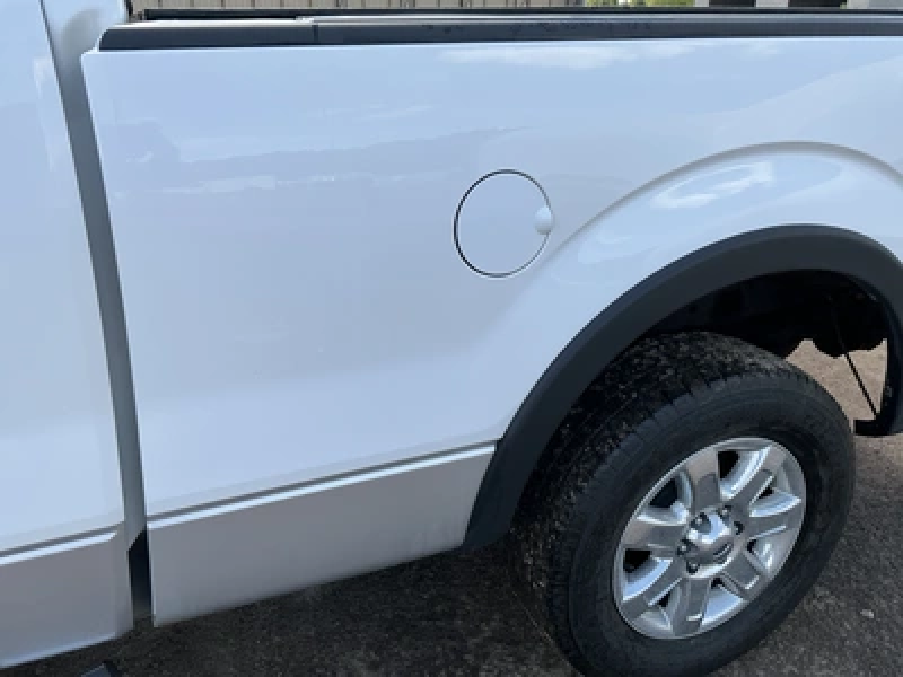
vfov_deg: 49.7
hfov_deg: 63.4
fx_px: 730
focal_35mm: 28
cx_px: 452
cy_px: 338
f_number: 1.8
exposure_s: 1/486
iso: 25
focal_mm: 3
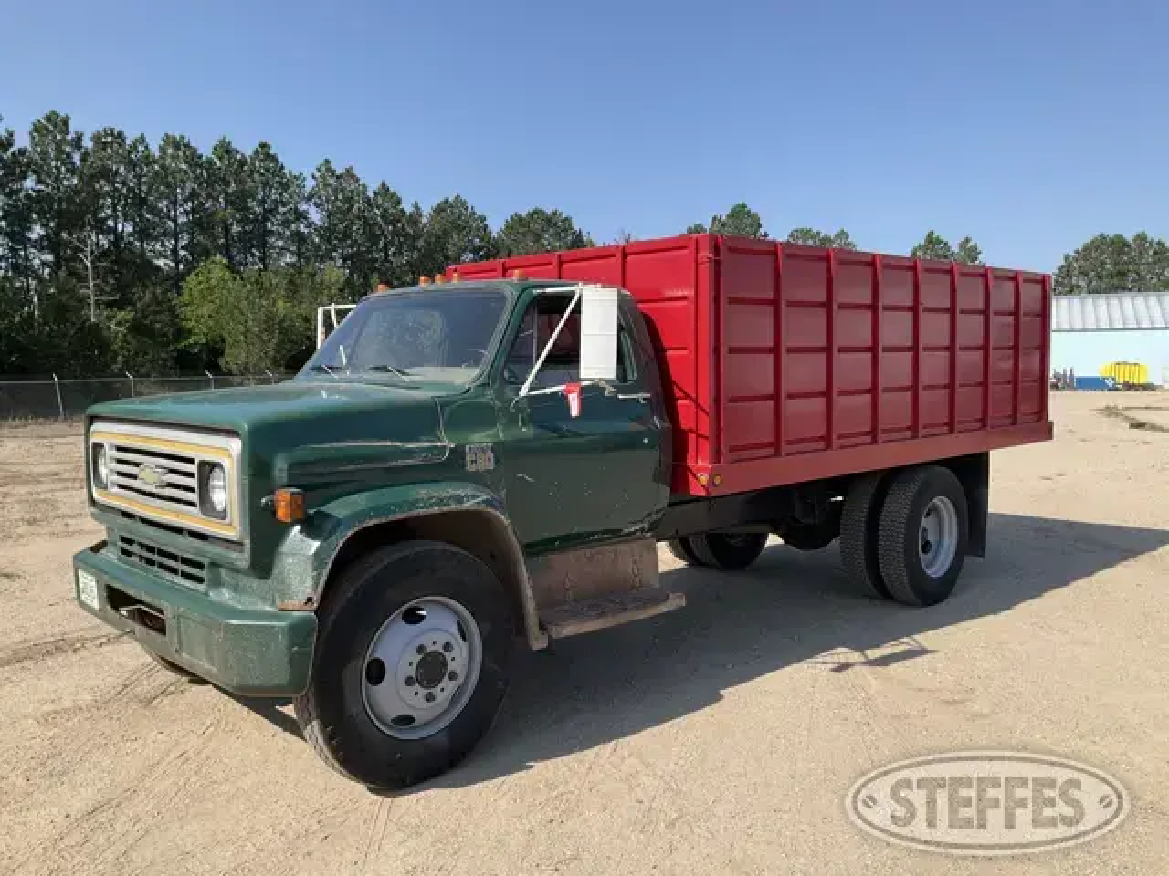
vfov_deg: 48.2
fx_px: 979
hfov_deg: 61.7
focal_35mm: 29
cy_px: 438
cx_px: 584
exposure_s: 1/1490
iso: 25
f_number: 1.8
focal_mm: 3
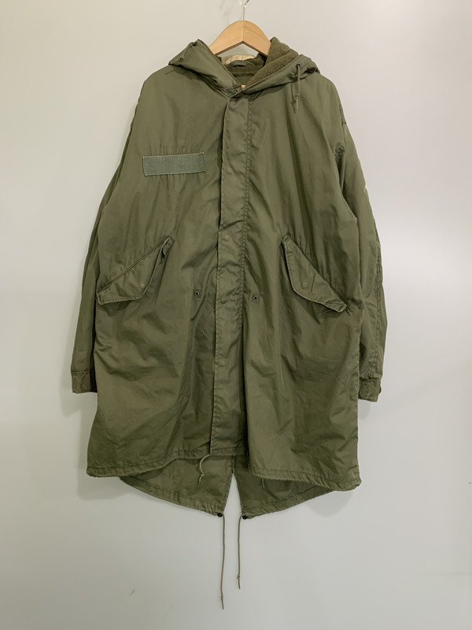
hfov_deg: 53.1
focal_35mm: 26
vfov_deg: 67.3
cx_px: 236
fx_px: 473
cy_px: 315
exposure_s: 1/50
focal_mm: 4.25
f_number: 1.8
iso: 160
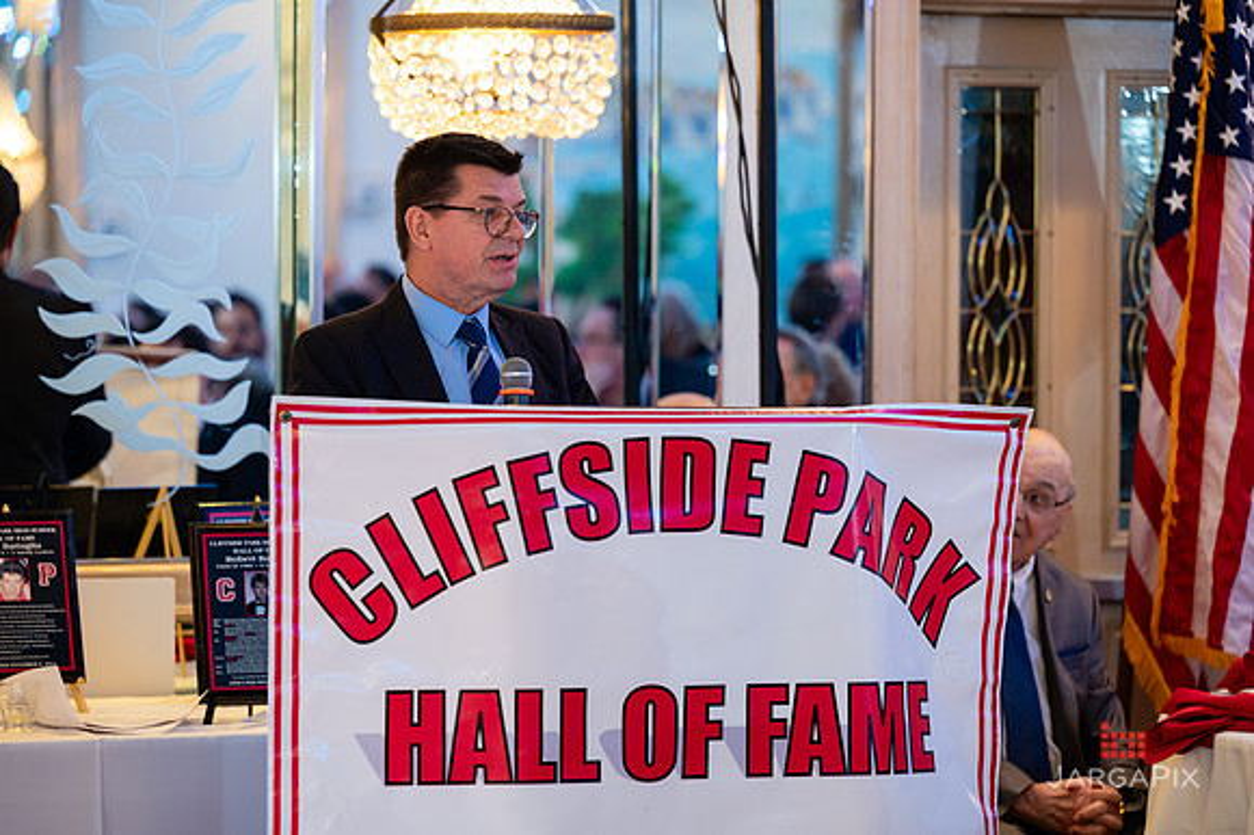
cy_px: 418
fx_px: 4784
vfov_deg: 10.0
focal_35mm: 137
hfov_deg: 14.9
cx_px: 627
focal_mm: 135
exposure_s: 1/125
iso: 1250
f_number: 3.2
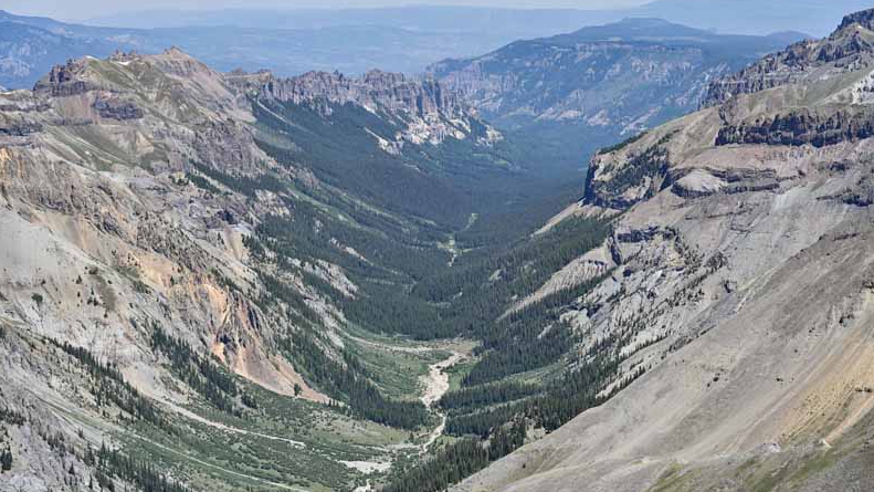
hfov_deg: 29.7
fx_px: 1645
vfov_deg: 17.0
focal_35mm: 71
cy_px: 243
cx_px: 436
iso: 64
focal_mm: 67
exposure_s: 1/640
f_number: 5.6
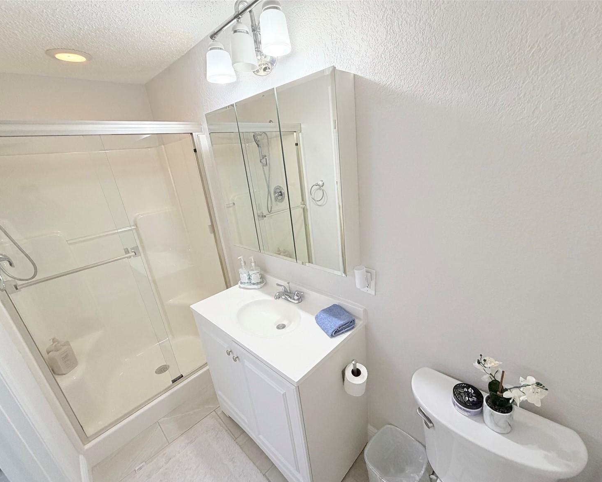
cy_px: 248
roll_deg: +5.8
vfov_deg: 84.0
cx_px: 316
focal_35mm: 15
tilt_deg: -18.9
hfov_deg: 96.7
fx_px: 267
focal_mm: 2.22
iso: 250
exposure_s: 1/120
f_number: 2.2
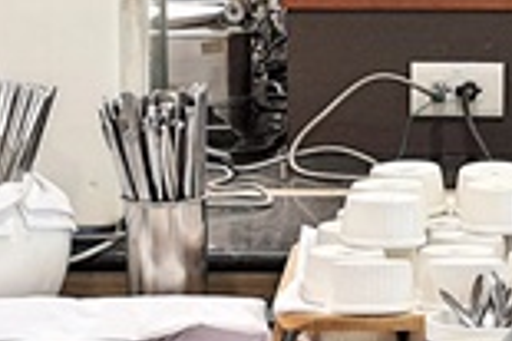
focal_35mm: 175
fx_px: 2486
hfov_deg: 11.7
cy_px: 126
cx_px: 446
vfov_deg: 7.8
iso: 200
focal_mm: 4.32
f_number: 1.7
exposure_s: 1/60
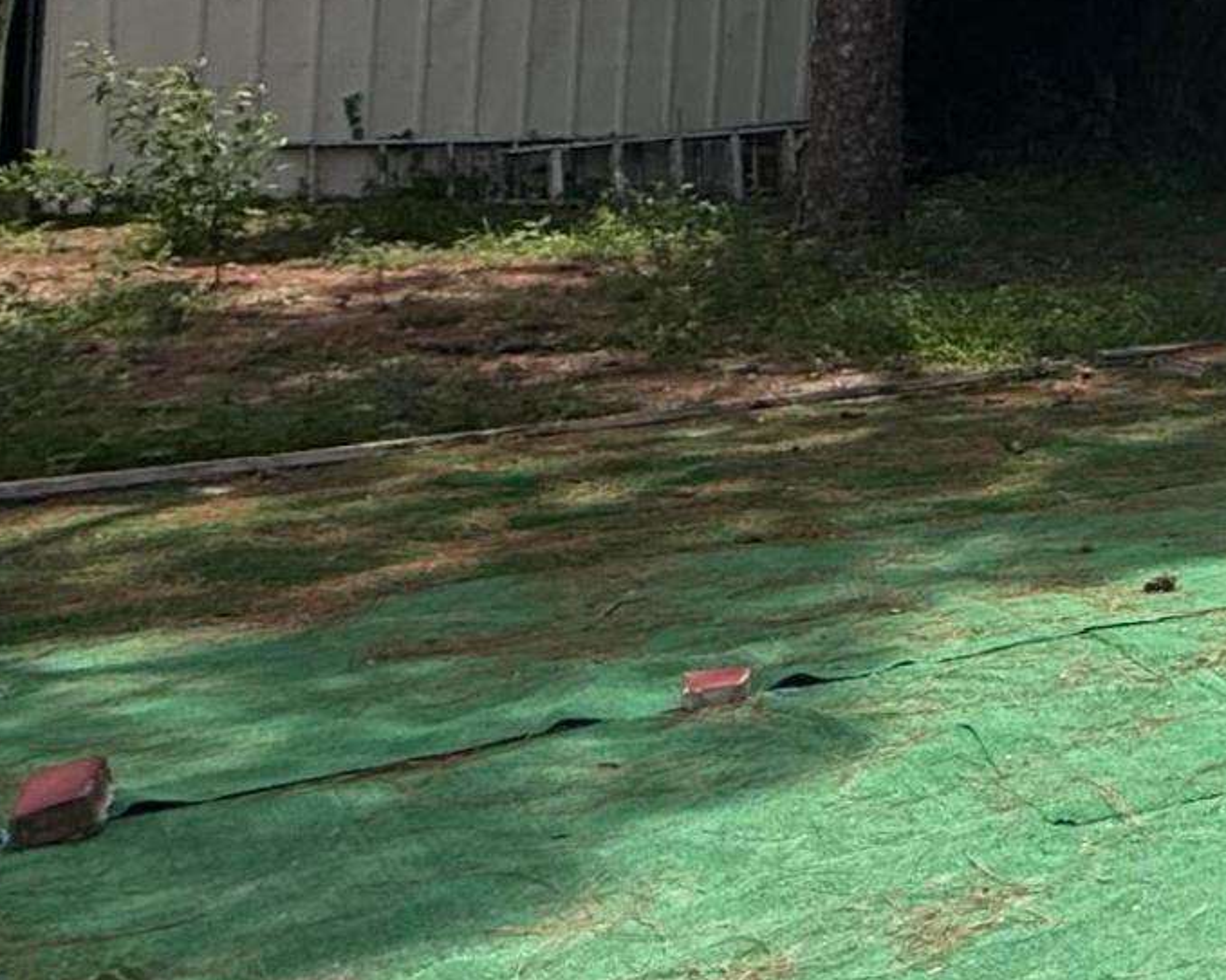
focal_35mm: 58
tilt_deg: +0.9
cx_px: 2167
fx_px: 2104
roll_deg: -3.6
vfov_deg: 24.8
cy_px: -27
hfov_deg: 21.8
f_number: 2.2
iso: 50
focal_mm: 2.22
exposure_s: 1/1613
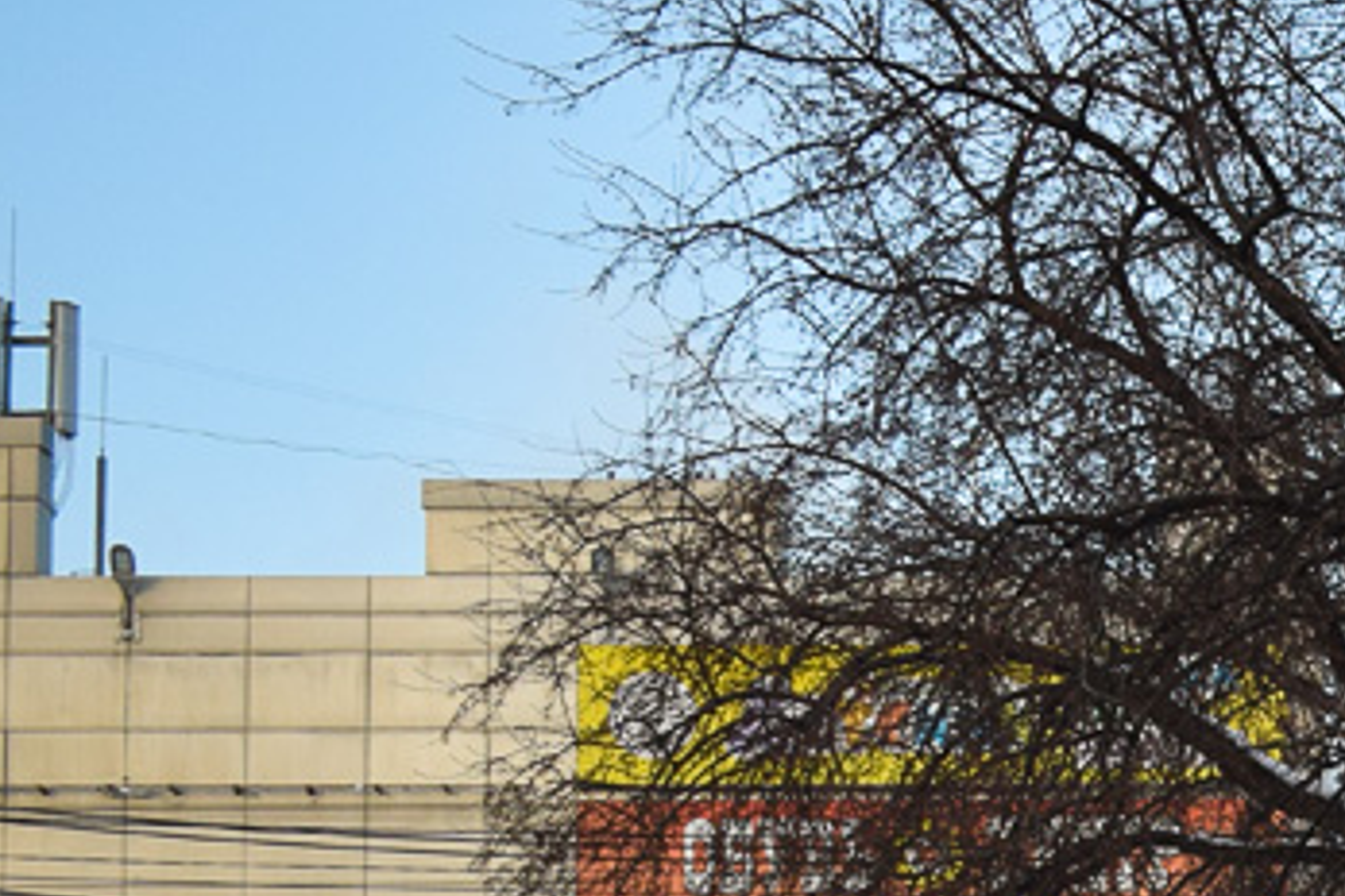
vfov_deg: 10.7
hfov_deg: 14.9
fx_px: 4632
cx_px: 2218
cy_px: 1356
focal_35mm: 124
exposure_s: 1/1000
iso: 400
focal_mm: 24
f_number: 5
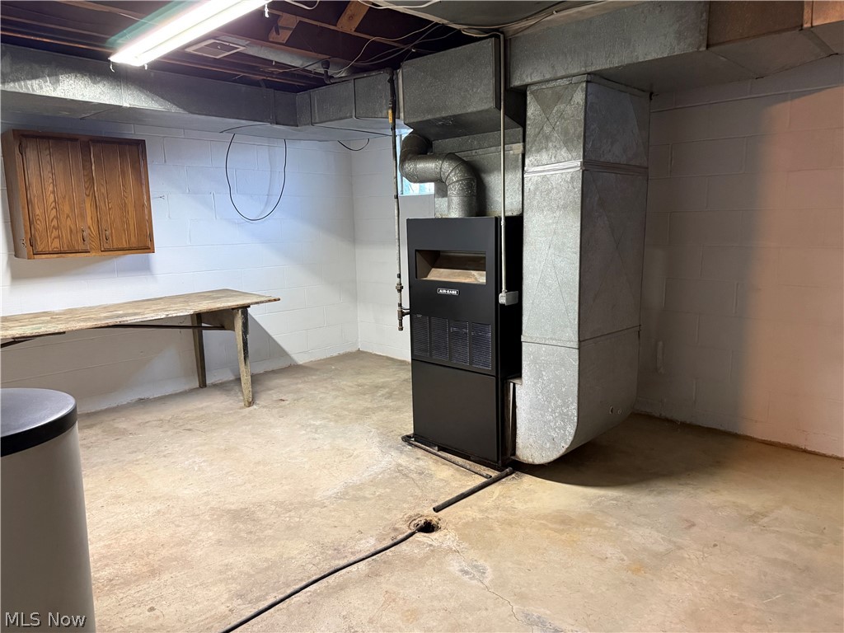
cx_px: 422
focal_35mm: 24
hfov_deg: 71.6
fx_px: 585
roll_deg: +1.3
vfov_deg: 56.8
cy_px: 316
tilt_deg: -8.8
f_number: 1.78
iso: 500
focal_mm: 6.76
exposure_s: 1/60
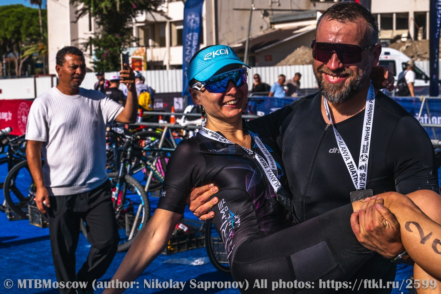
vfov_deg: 19.5
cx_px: 220
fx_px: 857
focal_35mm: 70
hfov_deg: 28.8
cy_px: 147
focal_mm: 70
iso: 320
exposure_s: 1/2000
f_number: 10
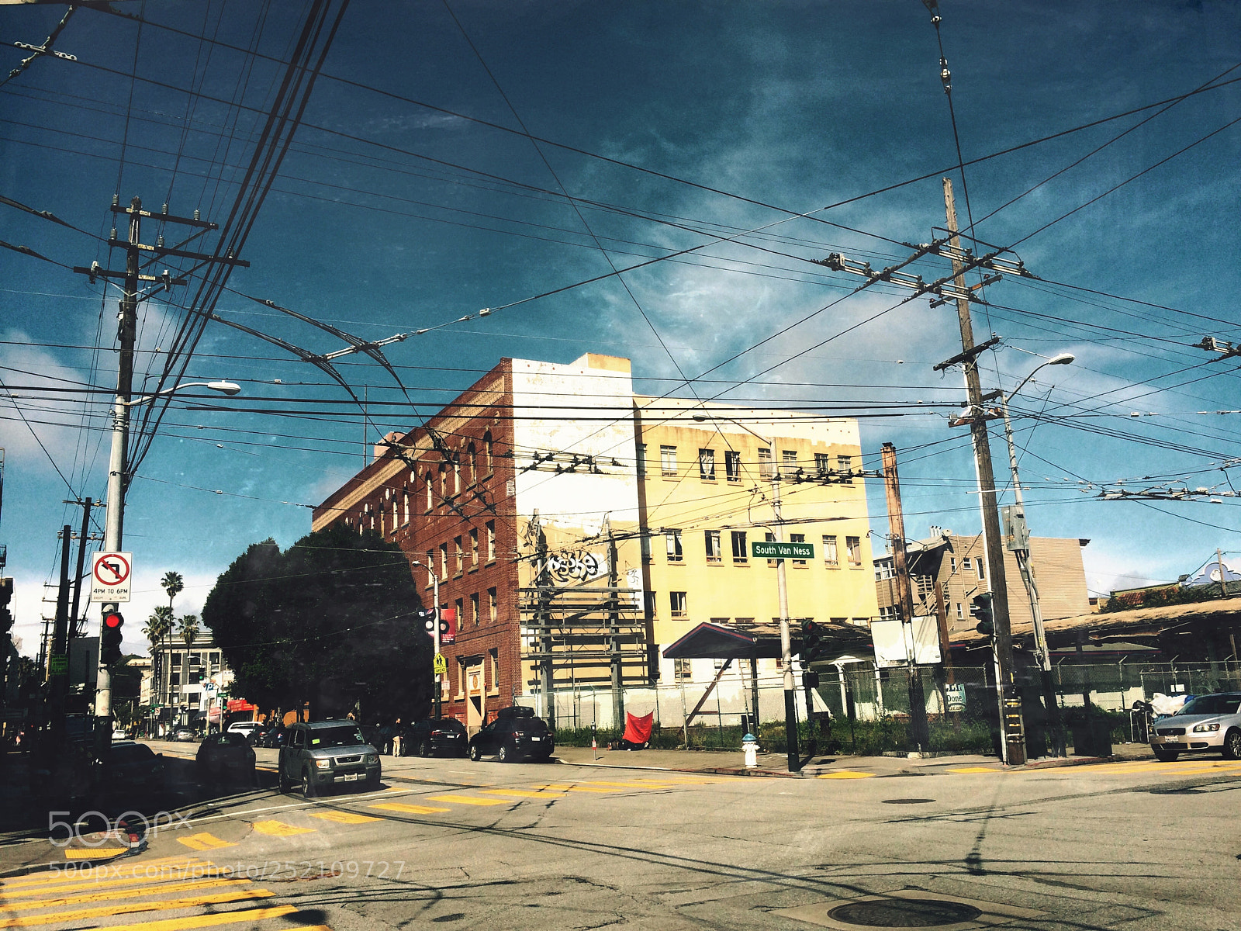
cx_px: 620
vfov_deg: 48.2
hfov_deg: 61.7
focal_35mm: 29
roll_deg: +4.7
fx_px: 1040
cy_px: 466
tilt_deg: +13.7
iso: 32
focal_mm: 4.15
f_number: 2.2
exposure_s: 1/4115
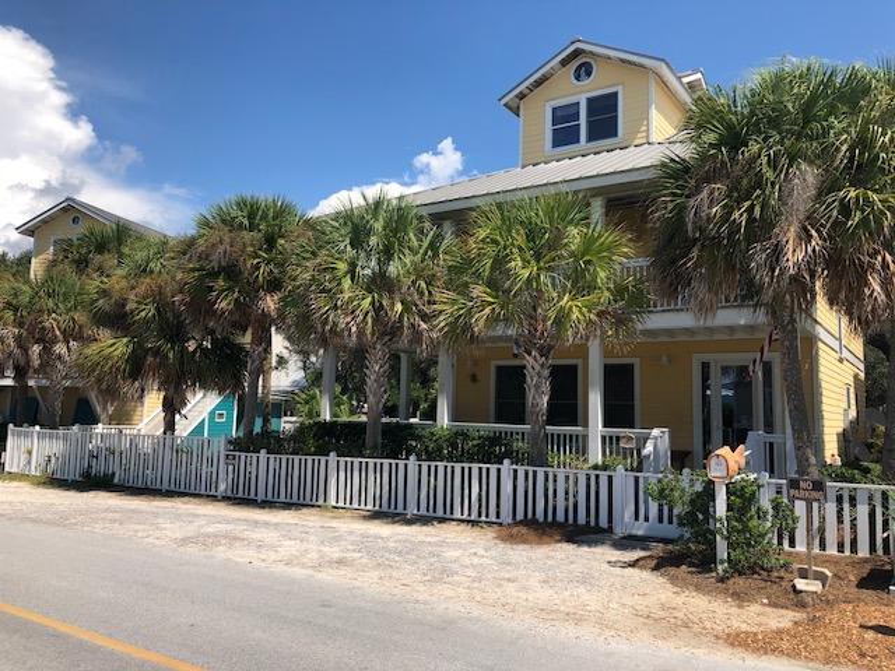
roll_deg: -1.0
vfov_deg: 49.7
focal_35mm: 28
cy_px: 336
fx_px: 724
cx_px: 448
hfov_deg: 63.4
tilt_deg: +6.5
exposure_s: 1/2000
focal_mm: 3.99
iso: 20
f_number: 1.8
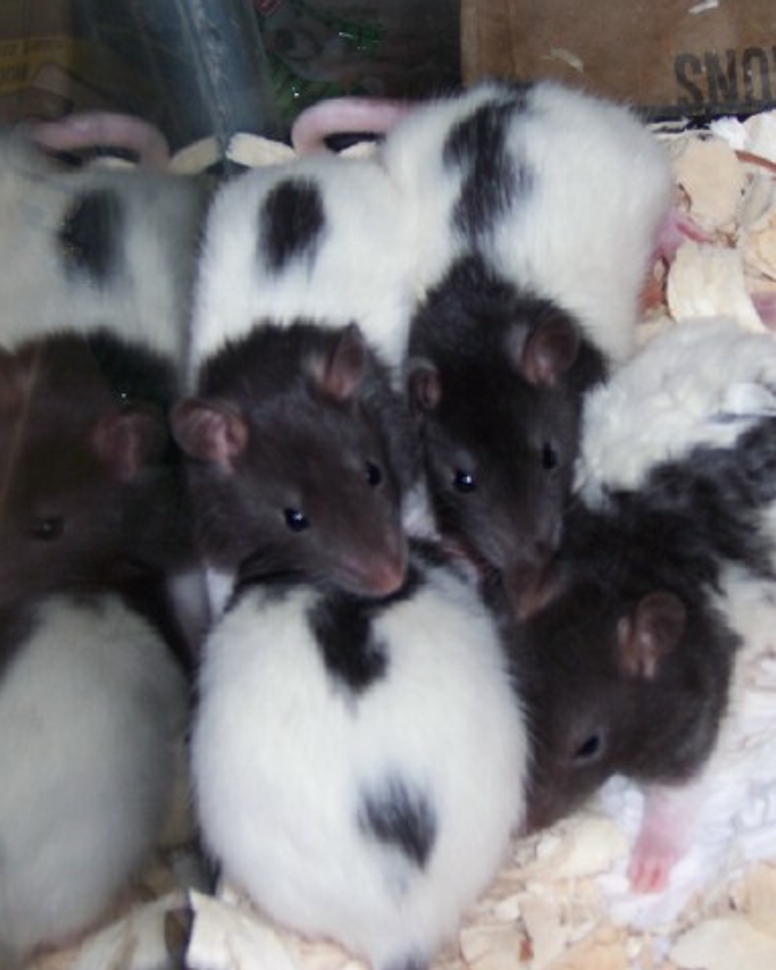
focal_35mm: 96
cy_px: 488
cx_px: 392
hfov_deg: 16.0
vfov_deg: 20.0
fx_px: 2758
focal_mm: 12.1
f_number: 4.3
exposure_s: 1/90
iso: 80
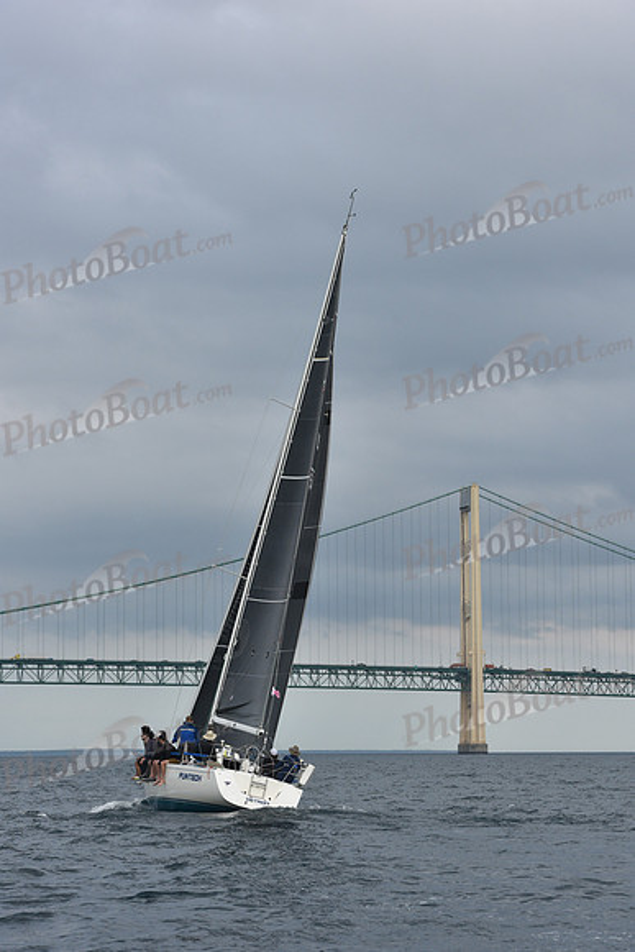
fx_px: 2433
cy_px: 476
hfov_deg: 14.9
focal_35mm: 92
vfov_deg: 22.1
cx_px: 318
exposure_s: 1/800
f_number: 8
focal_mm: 92
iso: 400
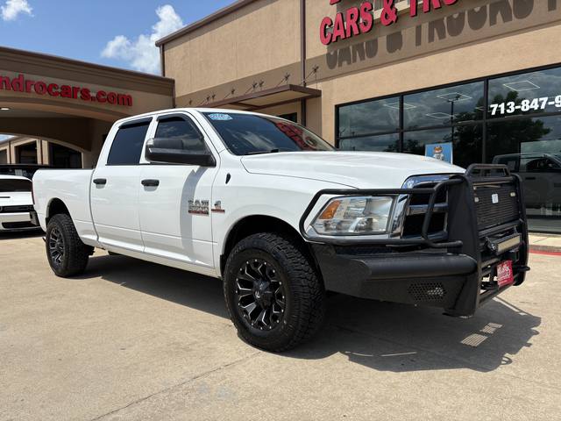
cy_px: 210
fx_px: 421
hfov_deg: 67.3
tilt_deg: -3.8
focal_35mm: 26
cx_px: 280
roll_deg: +0.4
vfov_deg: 53.1
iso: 50
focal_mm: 5.96
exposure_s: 1/5618
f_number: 1.6
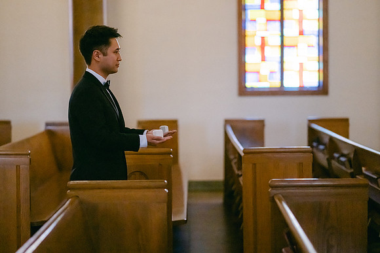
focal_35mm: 89
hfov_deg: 22.9
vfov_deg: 15.4
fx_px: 936
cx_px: 190
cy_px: 126
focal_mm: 85
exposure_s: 1/4000
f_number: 1.8
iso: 6400
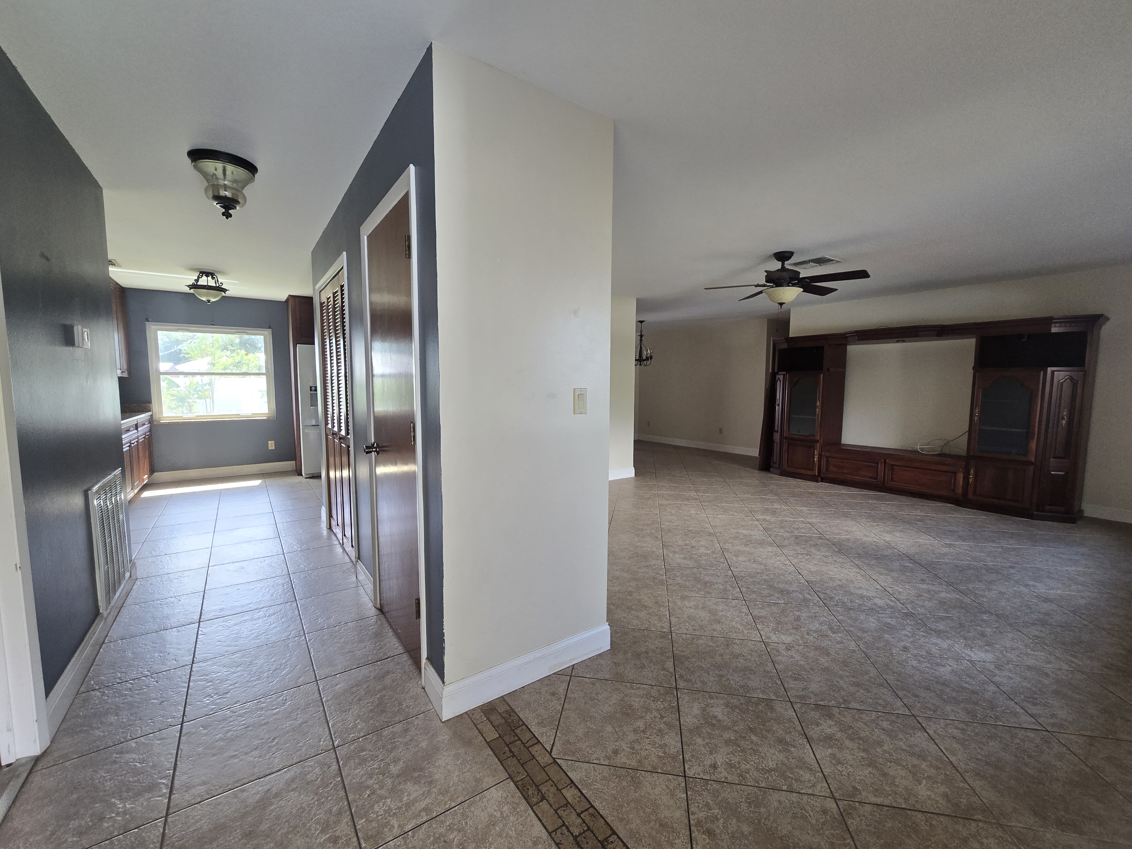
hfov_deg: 106.2
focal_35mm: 13
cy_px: 424
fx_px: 425
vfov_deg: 89.9
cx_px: 566
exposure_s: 1/60
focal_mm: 2.2
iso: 100
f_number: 2.2
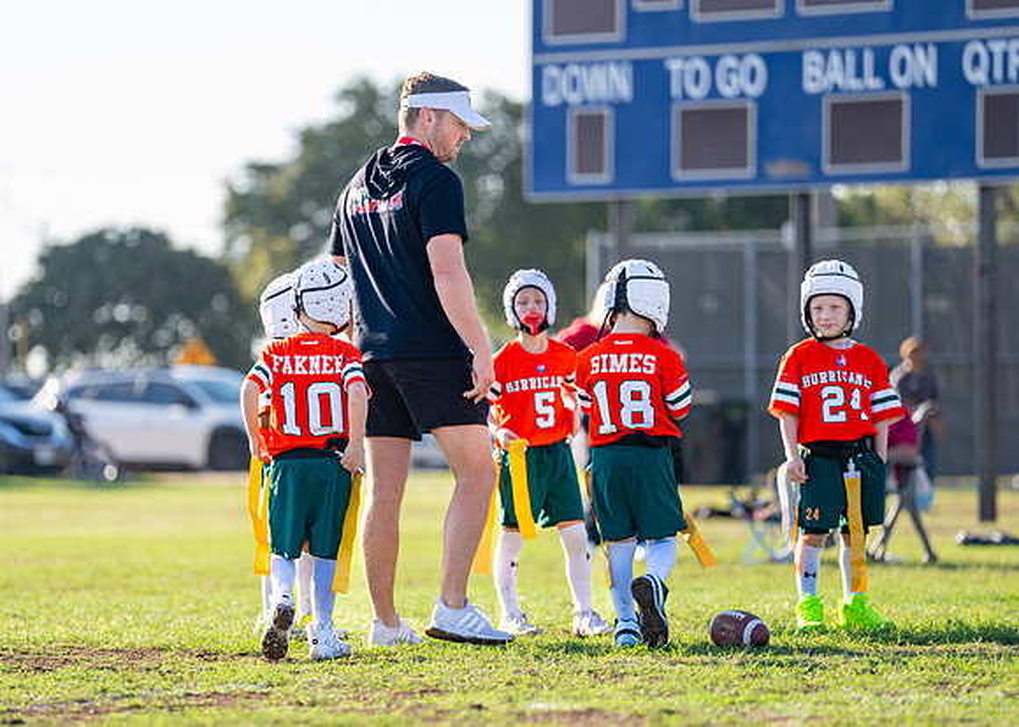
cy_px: 400
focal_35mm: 226
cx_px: 370
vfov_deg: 6.4
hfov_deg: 8.9
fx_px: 6552
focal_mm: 178
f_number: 2.8
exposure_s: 1/1600
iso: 250
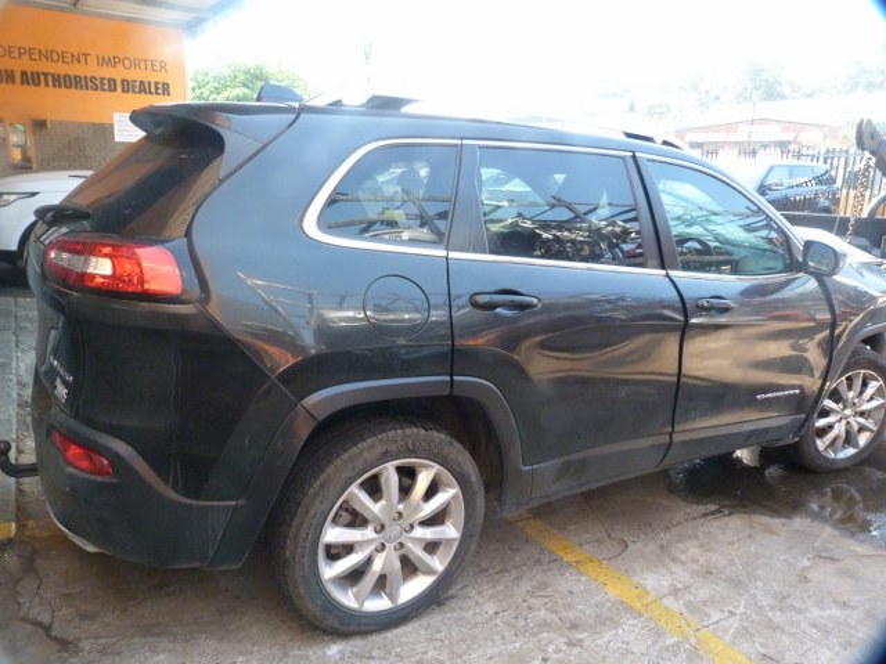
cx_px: 443
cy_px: 332
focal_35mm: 25
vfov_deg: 54.9
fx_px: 640
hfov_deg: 69.4
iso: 500
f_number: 4.5
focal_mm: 4.5
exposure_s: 1/125
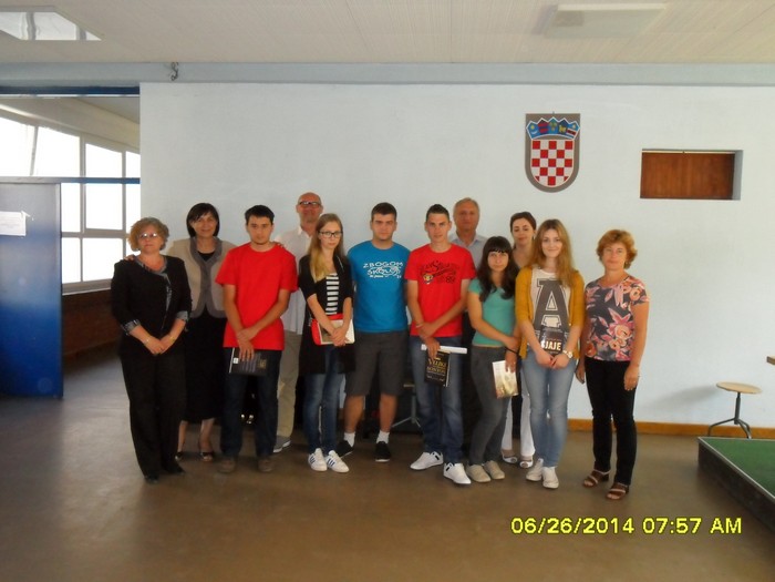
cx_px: 388
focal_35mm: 32
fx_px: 716
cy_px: 291
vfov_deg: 44.2
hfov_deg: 56.8
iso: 400
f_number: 3.7
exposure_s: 1/45
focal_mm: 5.7
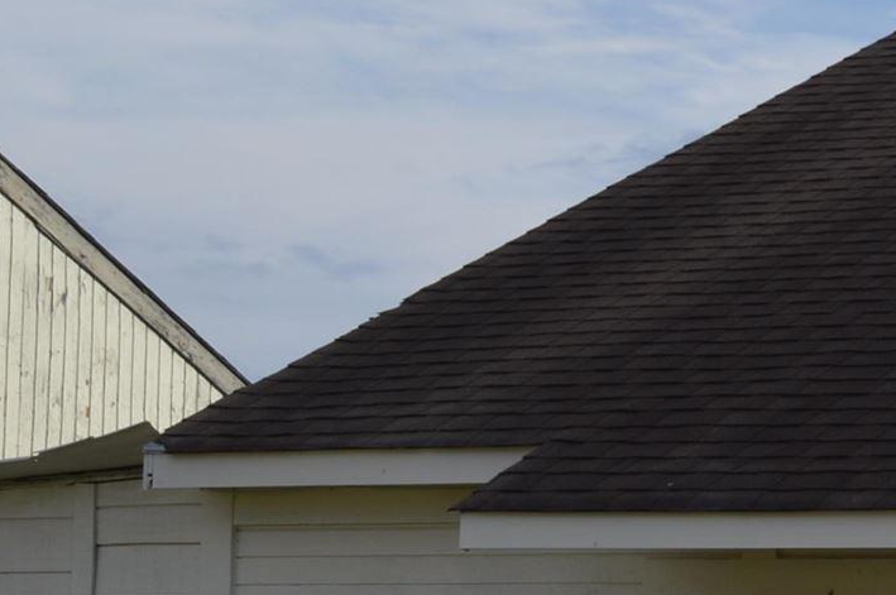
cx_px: 1573
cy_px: 715
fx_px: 4201
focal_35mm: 169
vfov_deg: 8.0
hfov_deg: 11.4
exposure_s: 1/200
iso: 100
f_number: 7.1
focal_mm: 26
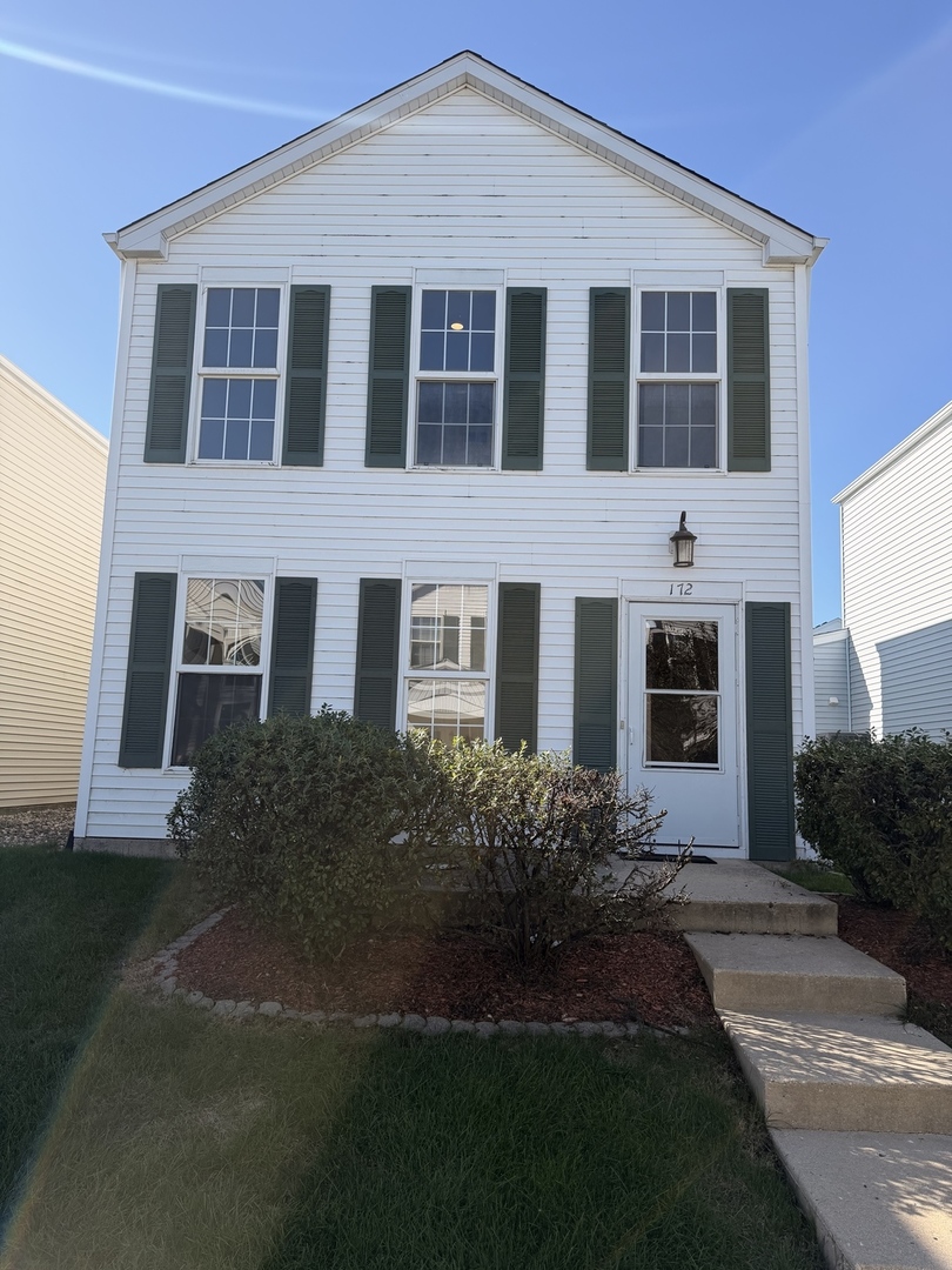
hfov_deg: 56.8
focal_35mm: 24
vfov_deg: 71.6
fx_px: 880
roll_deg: -1.8
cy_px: 635
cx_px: 476
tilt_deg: +6.6
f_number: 1.78
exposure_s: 1/3021
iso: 100
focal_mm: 6.76
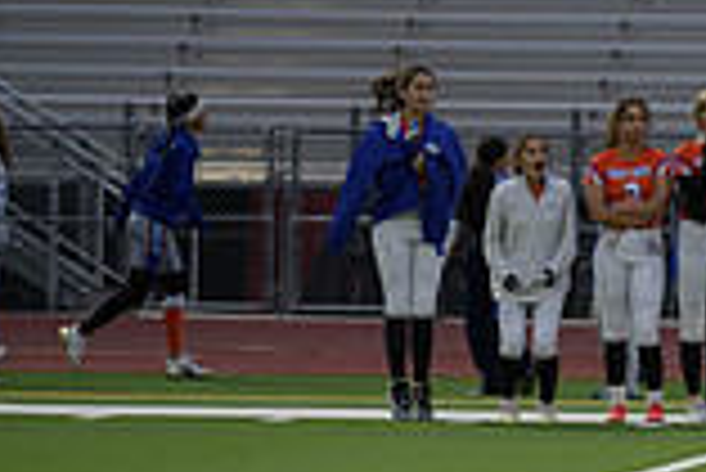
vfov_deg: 2.9
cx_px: 1147
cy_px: 299
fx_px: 9441
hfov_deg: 4.3
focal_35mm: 481
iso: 320
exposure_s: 1/200
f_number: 2.8
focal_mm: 130
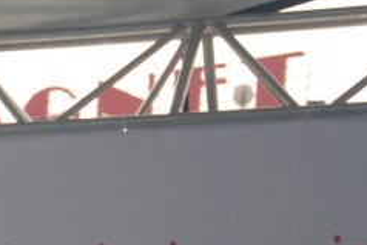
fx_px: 3091
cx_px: -205
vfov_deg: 4.5
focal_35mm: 303
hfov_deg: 6.7
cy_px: 304
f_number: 5.6
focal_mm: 60
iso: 200
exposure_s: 1/500
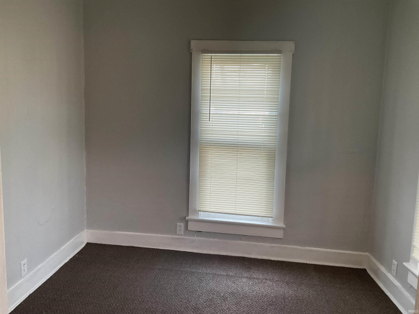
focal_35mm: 29
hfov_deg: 61.7
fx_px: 351
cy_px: 157
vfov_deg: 48.2
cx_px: 210
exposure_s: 1/60
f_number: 1.8
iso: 64
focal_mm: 3
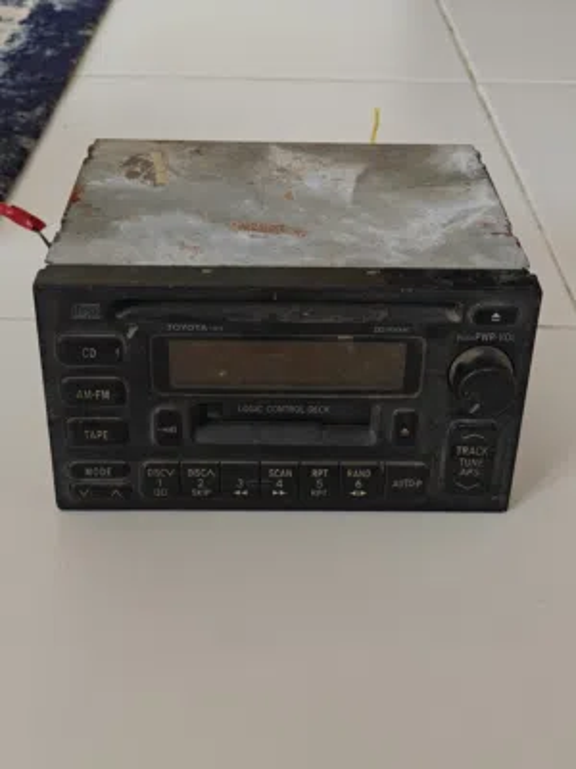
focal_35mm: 45
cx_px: 288
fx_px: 998
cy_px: 384
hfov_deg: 32.2
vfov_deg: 42.1
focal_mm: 7.1
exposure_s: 1/100
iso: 640
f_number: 2
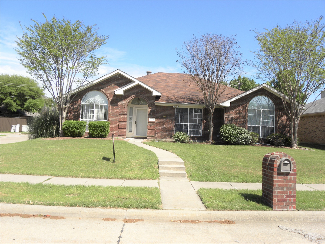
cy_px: 122
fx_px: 272
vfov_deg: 48.2
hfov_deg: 61.7
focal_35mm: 29
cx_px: 162
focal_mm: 5.2
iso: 64
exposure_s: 1/269
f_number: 5
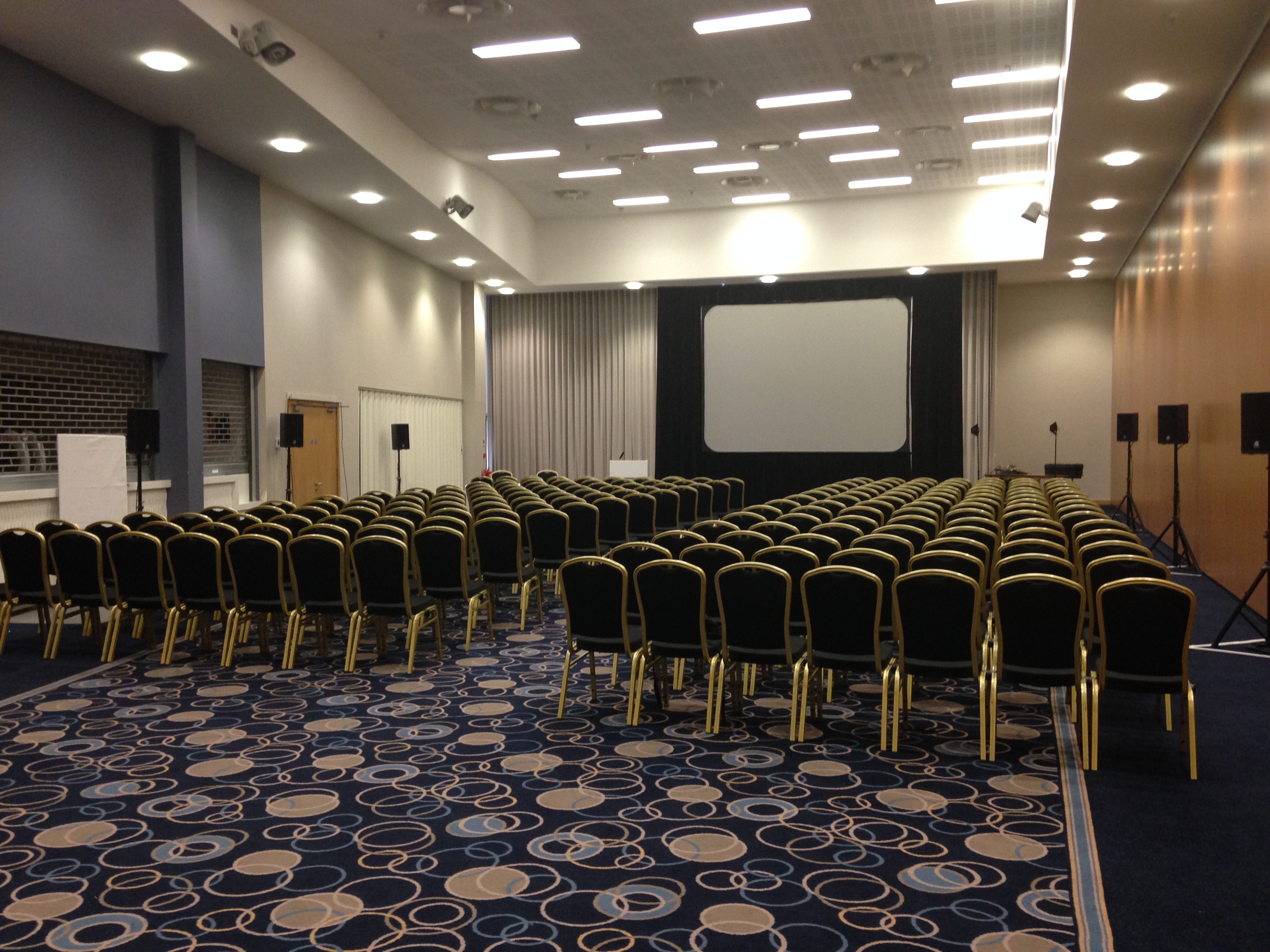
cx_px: 635
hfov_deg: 55.4
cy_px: 476
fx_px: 1211
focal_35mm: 33
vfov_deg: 42.9
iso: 160
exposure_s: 1/20
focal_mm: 4.12
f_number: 2.4
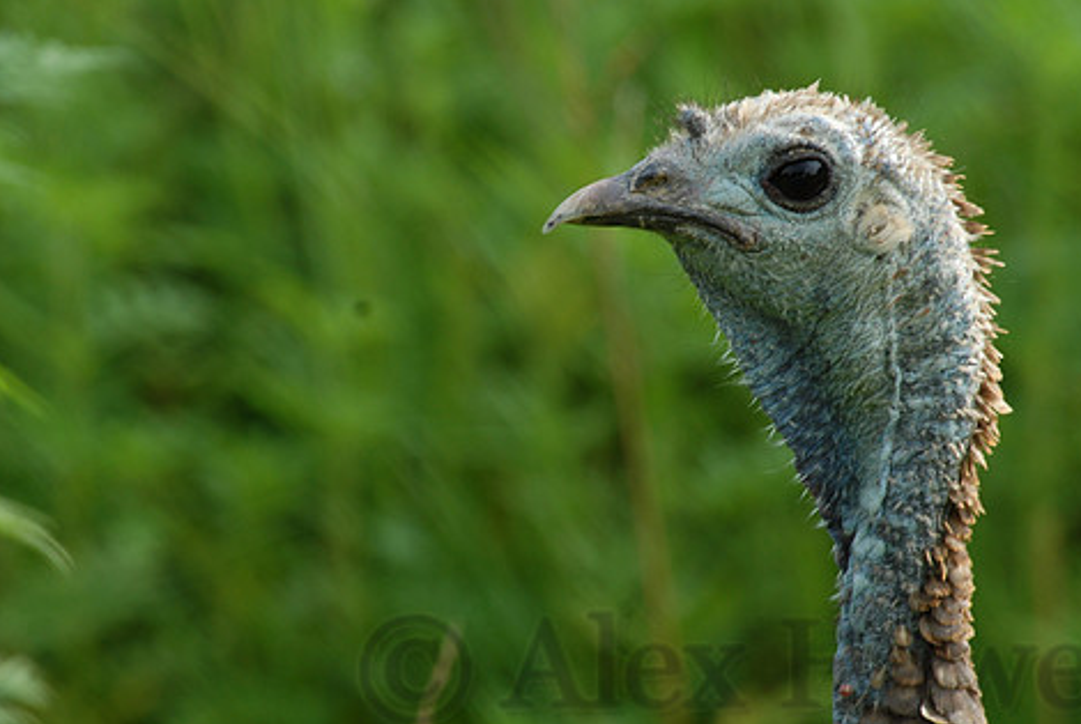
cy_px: 337
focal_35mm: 741
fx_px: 22285
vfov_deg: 1.9
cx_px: 547
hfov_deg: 2.8
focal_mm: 400
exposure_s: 1/160
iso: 250
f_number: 8
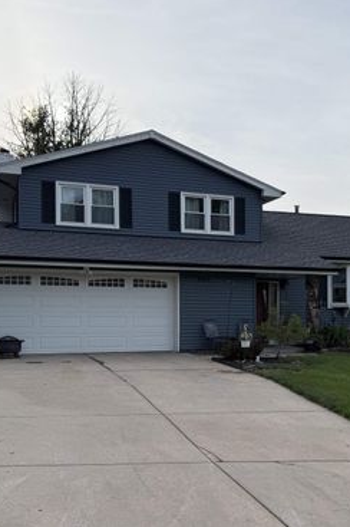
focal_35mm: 34
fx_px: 497
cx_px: 178
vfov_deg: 55.8
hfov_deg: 38.8
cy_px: 261
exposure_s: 1/3279
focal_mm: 6.76
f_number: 1.78
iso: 80
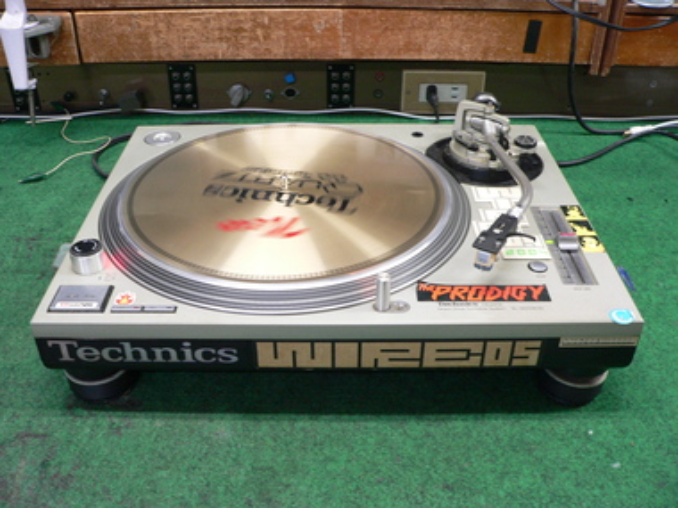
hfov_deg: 51.4
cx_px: 339
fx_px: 705
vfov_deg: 39.7
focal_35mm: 36
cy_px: 254
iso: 200
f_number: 2.8
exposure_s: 1/15
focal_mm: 6
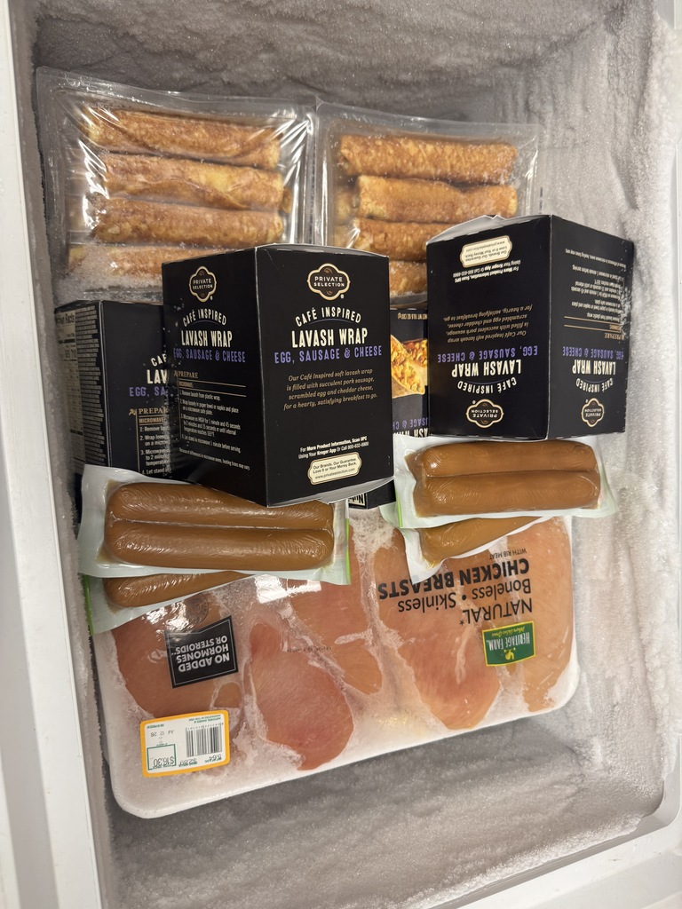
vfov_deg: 71.6
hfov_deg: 56.8
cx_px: 341
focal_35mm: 24
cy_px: 454
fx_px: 630
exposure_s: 1/60
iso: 125
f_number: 1.78
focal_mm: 6.76
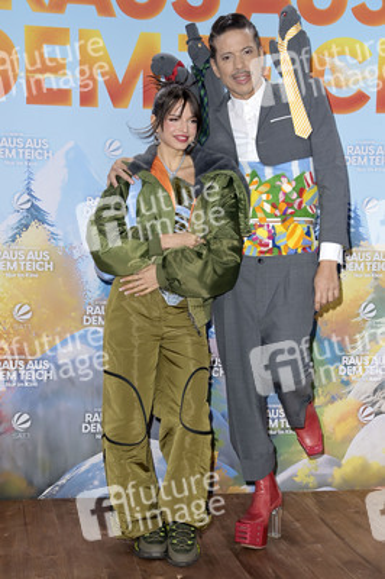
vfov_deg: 31.0
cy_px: 290
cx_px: 192
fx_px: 1044
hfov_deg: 20.9
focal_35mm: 65
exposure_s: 1/250
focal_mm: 65
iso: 640
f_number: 5.6
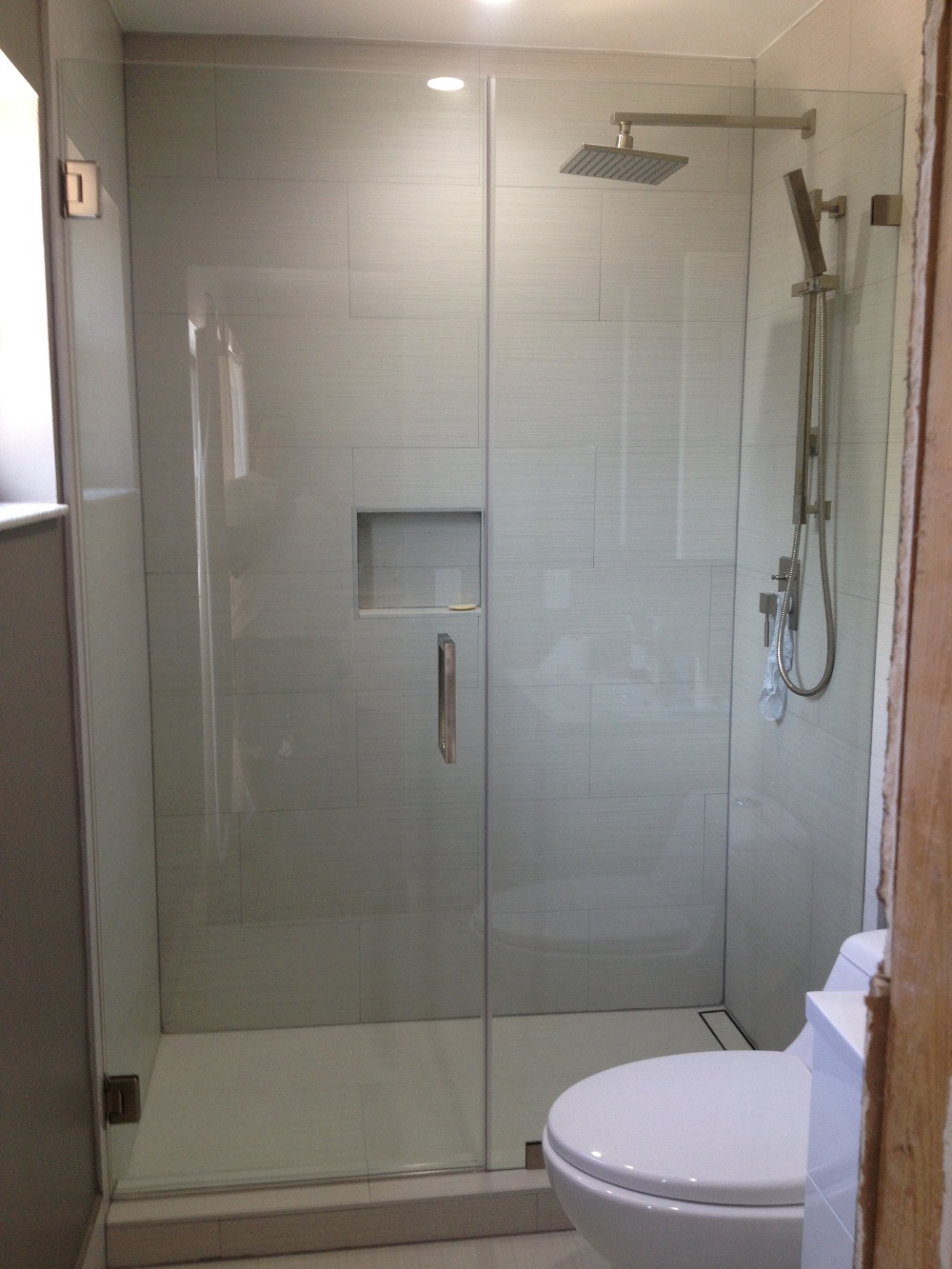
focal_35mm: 35
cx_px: 476
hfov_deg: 40.7
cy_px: 634
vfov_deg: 52.6
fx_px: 1283
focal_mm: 4.28
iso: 80
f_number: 2.4
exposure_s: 1/30
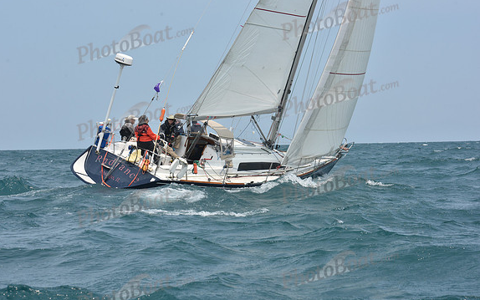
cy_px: 151
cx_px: 238
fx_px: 1321
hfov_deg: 20.6
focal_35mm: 101
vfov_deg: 13.0
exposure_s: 1/800
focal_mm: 98
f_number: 10
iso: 250
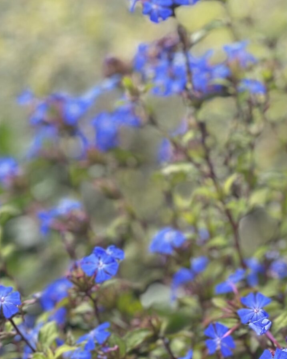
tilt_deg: -15.4
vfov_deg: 8.9
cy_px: 472
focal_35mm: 214
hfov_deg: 7.2
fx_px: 2273
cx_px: 294
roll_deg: -0.3
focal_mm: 9
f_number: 2.8
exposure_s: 1/121
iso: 64
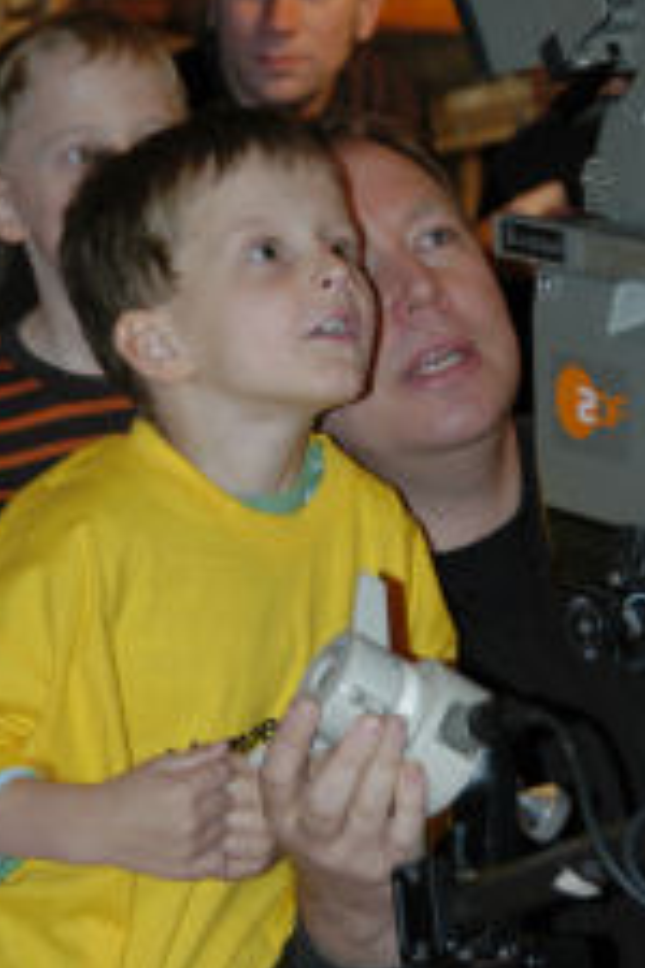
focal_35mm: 160
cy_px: 508
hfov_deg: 8.6
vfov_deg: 12.8
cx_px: 262
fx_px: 4300
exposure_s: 1/60
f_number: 4
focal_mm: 60
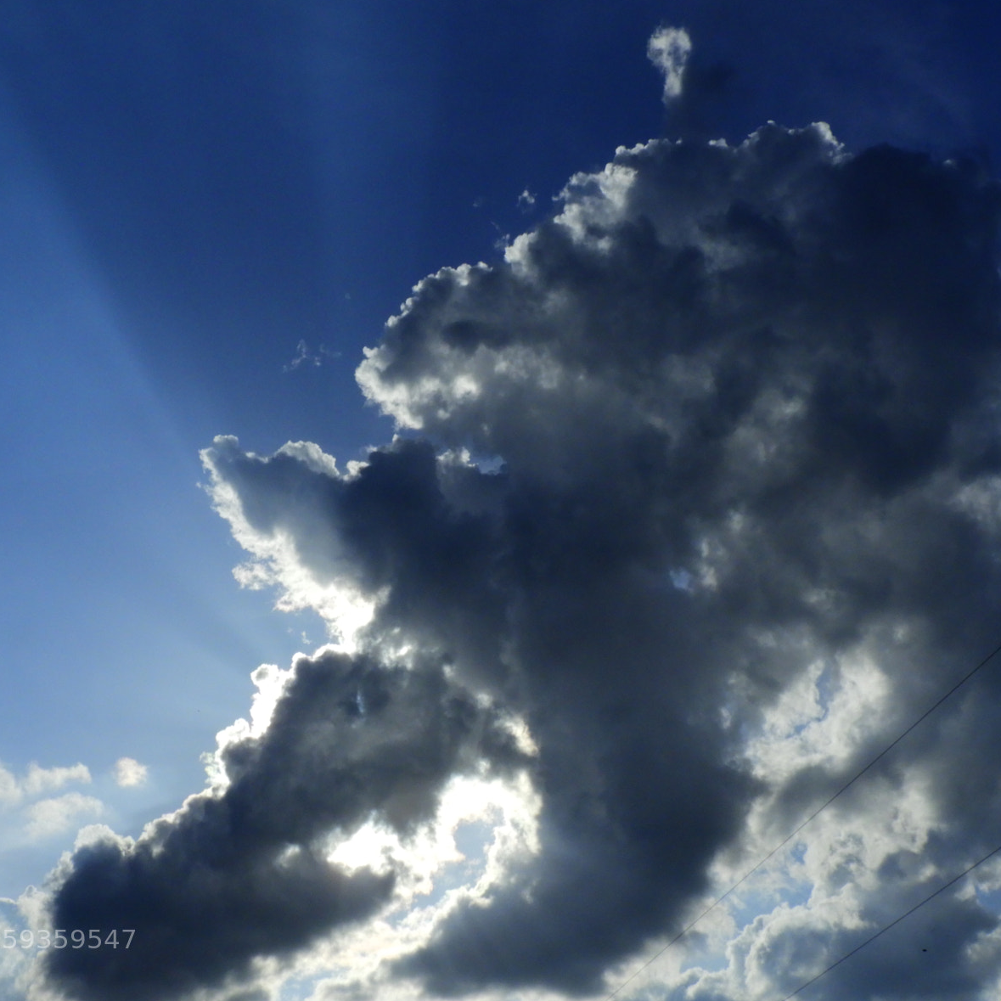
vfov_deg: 28.6
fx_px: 1963
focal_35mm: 60
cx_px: 371
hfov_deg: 28.5
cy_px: 497
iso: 200
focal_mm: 9
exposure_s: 1/3200
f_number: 8
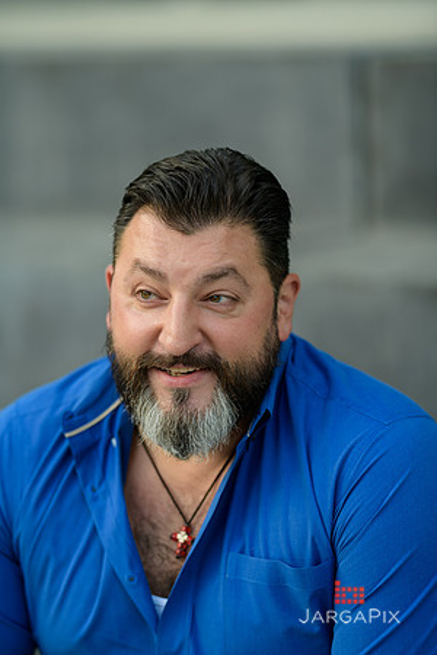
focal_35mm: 135
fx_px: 2458
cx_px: 218
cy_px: 328
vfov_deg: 15.2
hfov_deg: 10.2
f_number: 2
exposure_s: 1/250
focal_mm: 135
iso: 200
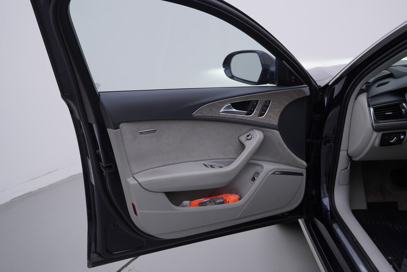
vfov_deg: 36.9
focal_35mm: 36
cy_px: 136
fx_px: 407
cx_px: 204
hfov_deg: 53.1
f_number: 4
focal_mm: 24
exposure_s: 1/80
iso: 125
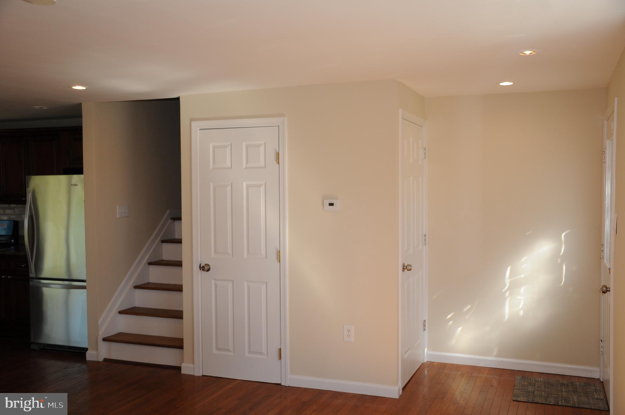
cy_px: 208
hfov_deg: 53.2
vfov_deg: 36.8
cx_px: 312
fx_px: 624
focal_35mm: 36
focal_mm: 24
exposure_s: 1/250
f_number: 4
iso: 400
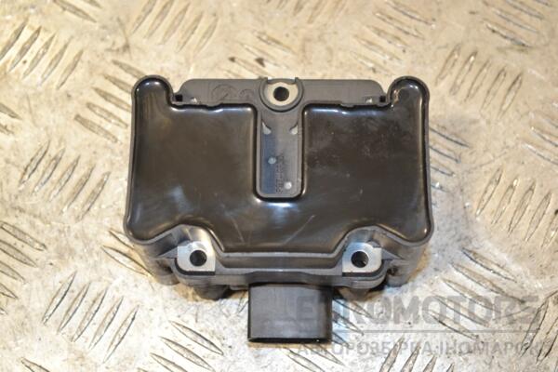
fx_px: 1023
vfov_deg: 20.6
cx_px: 279
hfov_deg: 30.5
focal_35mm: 66
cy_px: 186
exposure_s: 1/60
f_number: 5.3
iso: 400
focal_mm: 44
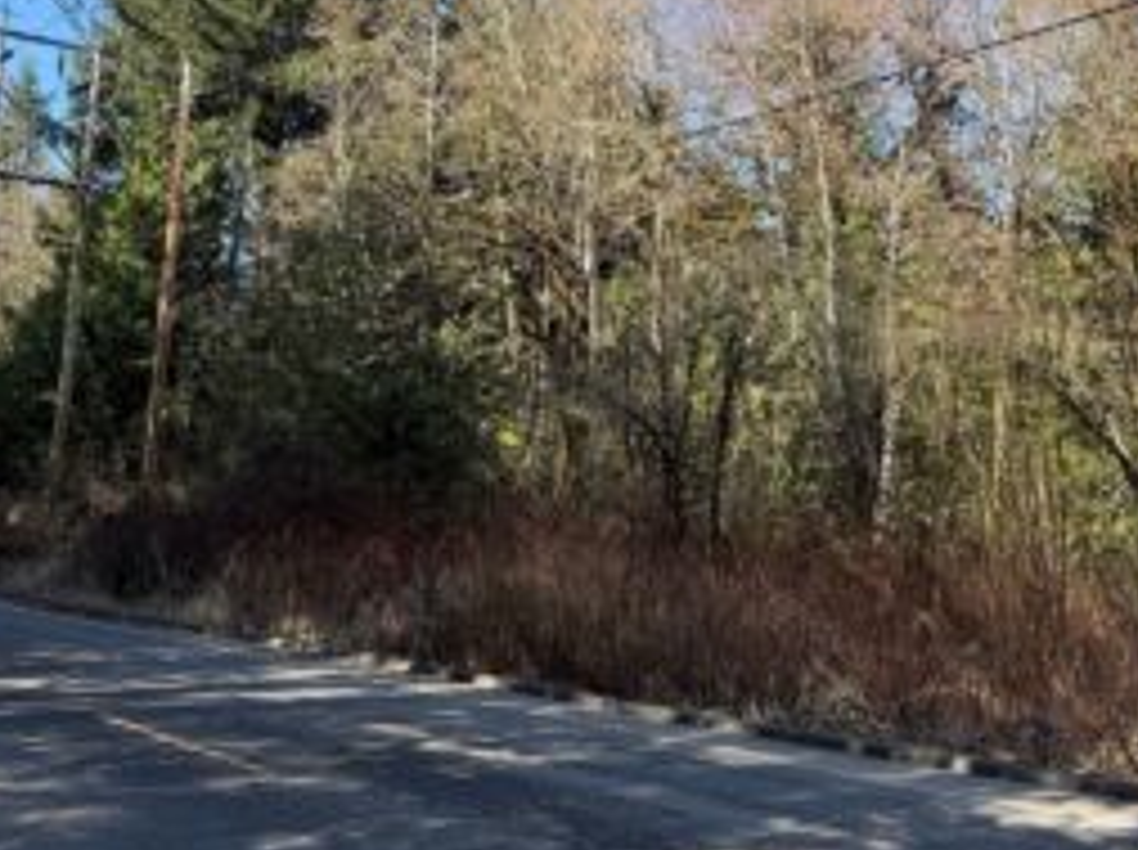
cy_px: 256
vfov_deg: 37.1
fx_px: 1247
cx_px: 517
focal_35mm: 38
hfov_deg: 49.0
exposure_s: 1/1410
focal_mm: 6.76
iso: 80
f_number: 1.78
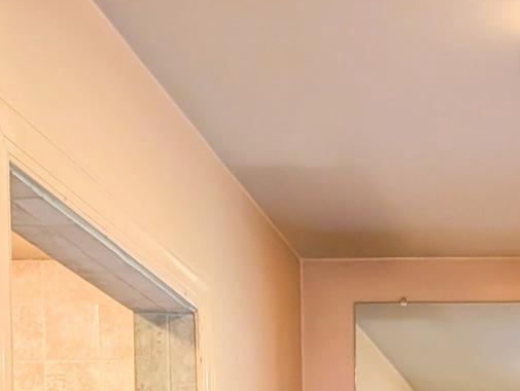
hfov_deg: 19.0
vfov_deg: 13.4
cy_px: 743
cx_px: 630
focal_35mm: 97
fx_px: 1459
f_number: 1.68
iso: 223
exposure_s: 1/60
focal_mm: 6.9
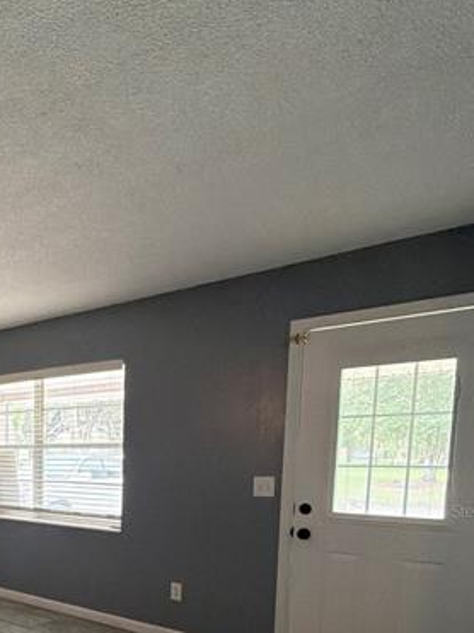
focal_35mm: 29
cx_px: 38
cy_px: 510
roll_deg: -0.2
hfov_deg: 43.5
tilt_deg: -5.6
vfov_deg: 56.9
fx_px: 530
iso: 400
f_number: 2.2
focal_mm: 2.22
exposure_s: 1/60
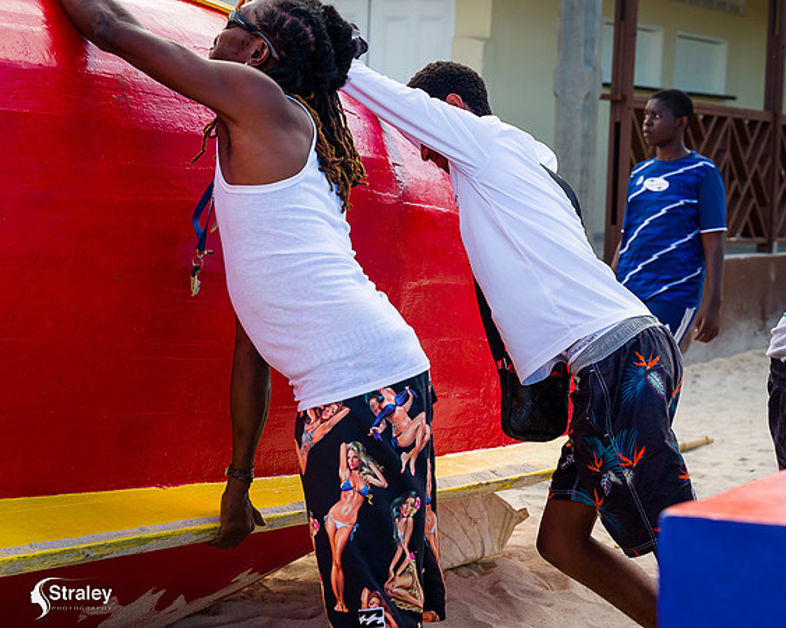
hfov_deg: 22.6
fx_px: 1964
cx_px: 393
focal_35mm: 84
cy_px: 314
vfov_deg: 18.2
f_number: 6.3
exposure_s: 1/320
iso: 200
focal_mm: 75
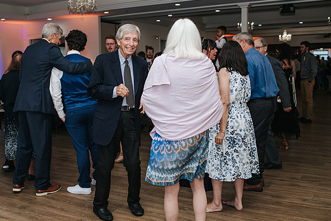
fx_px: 386
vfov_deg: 31.9
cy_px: 121
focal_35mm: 42
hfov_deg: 46.2
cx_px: 139
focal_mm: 35
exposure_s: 1/200
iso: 800
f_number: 3.2
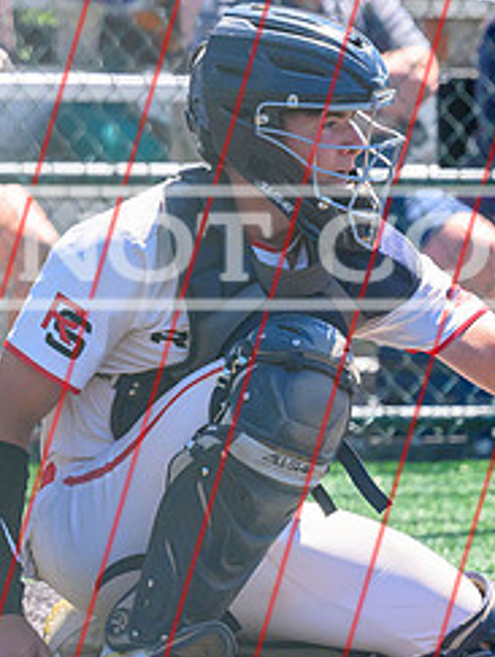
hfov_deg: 2.8
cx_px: 379
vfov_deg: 3.8
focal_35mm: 525
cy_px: 412
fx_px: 9984
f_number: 5
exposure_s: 1/3200
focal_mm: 165
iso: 1250
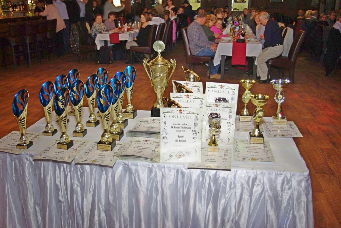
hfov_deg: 55.7
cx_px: 170
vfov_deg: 39.0
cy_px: 114
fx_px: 322
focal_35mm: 34
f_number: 4
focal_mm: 23.13
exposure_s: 1/45
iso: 400
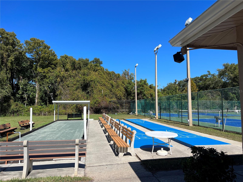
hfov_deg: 67.3
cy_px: 91
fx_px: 183
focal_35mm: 26
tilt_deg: +5.9
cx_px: 122
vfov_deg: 53.1
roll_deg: +0.7
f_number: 1.5
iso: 50
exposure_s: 1/4444
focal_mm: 5.7
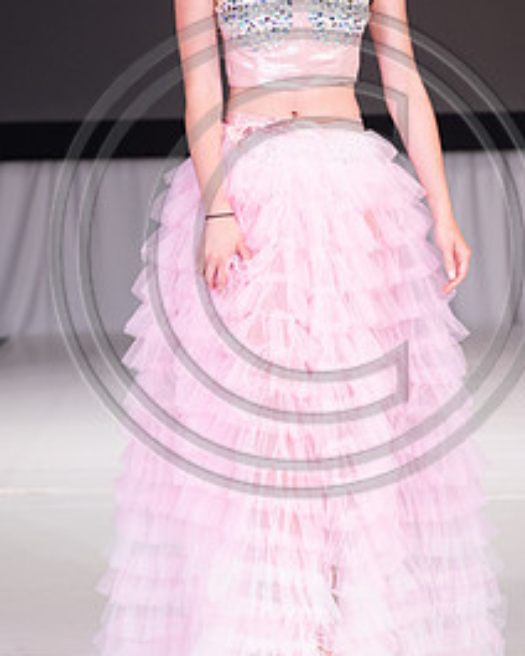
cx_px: 301
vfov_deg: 9.9
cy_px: 250
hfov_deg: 8.0
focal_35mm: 194
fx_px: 3768
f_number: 5.6
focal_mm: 122
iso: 2000
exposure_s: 1/400
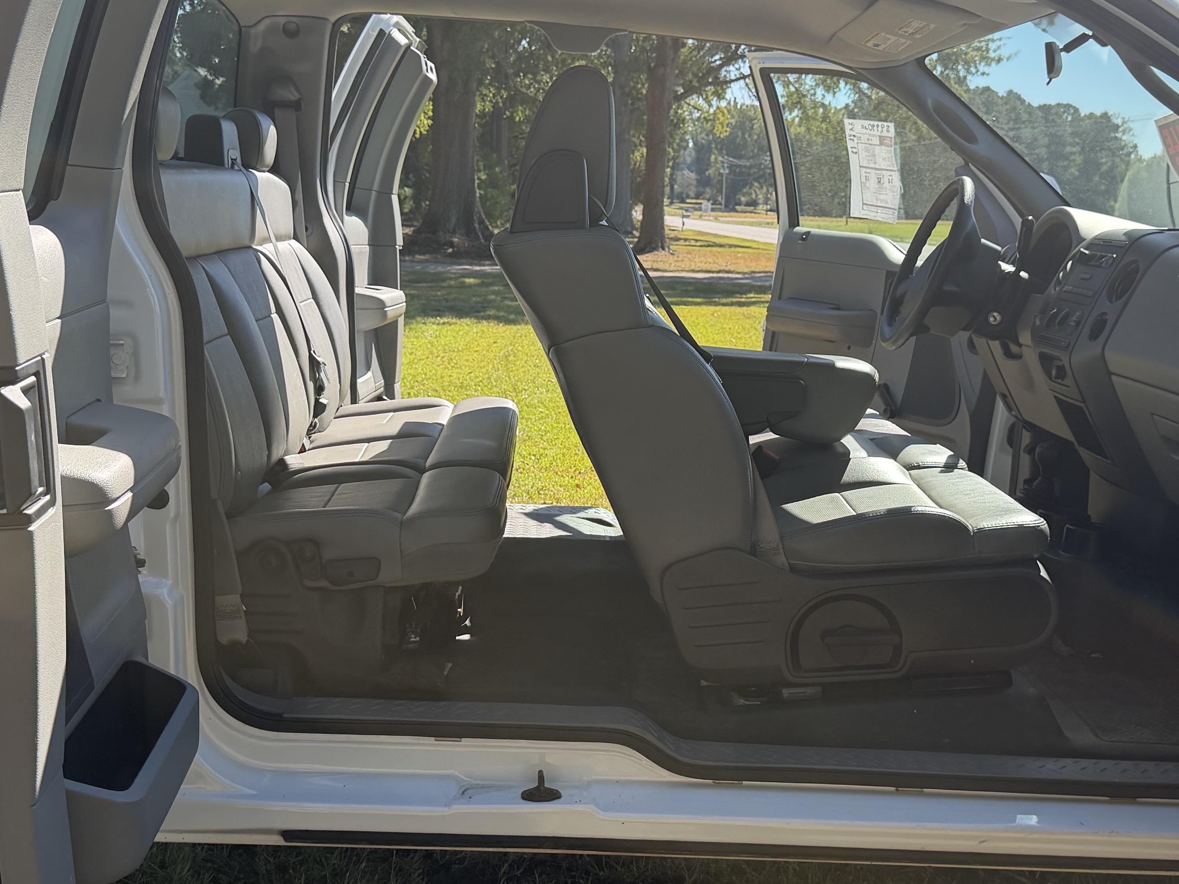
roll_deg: -2.4
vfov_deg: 31.4
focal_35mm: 46
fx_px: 1567
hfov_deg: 41.2
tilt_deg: -12.1
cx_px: 635
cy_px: 530
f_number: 1.78
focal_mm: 6.76
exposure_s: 1/1770
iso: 100
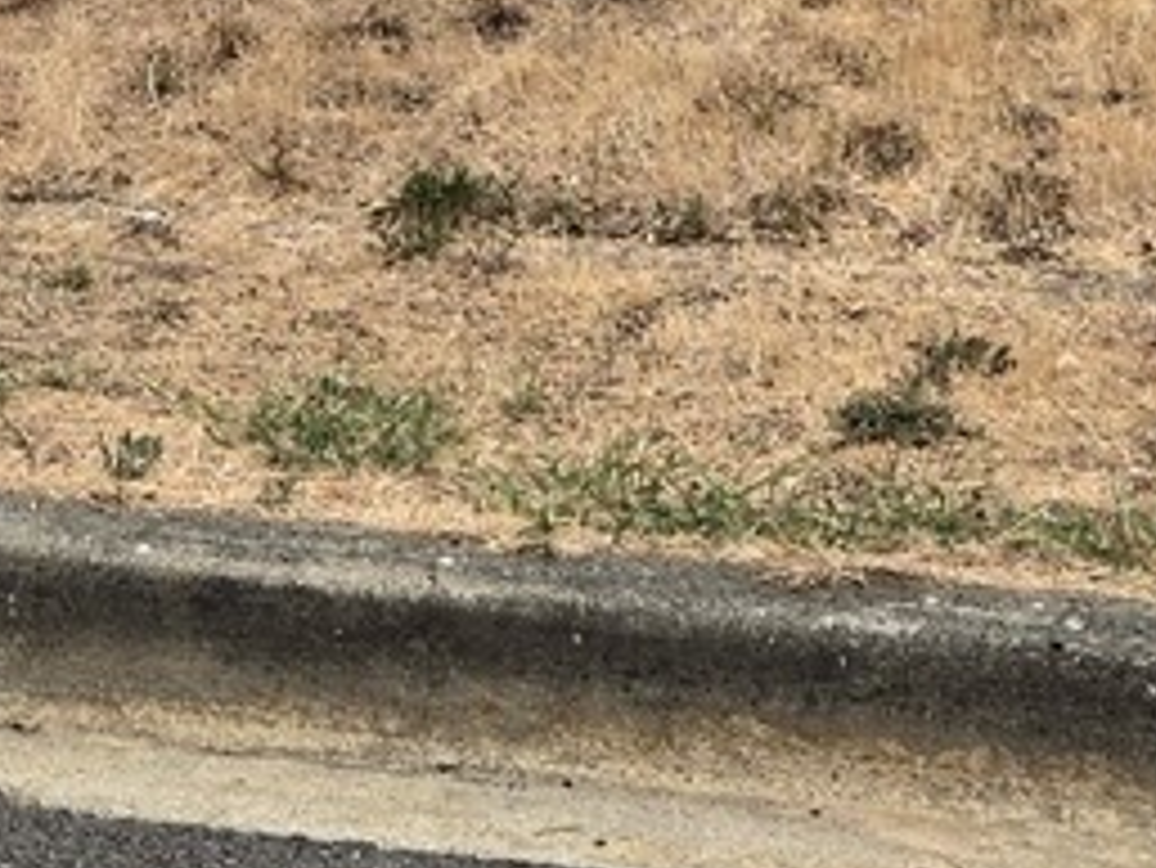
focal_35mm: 143
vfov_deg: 9.6
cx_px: 648
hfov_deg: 13.8
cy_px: -953
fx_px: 4778
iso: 25
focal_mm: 5.4
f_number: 1.8
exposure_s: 1/1453
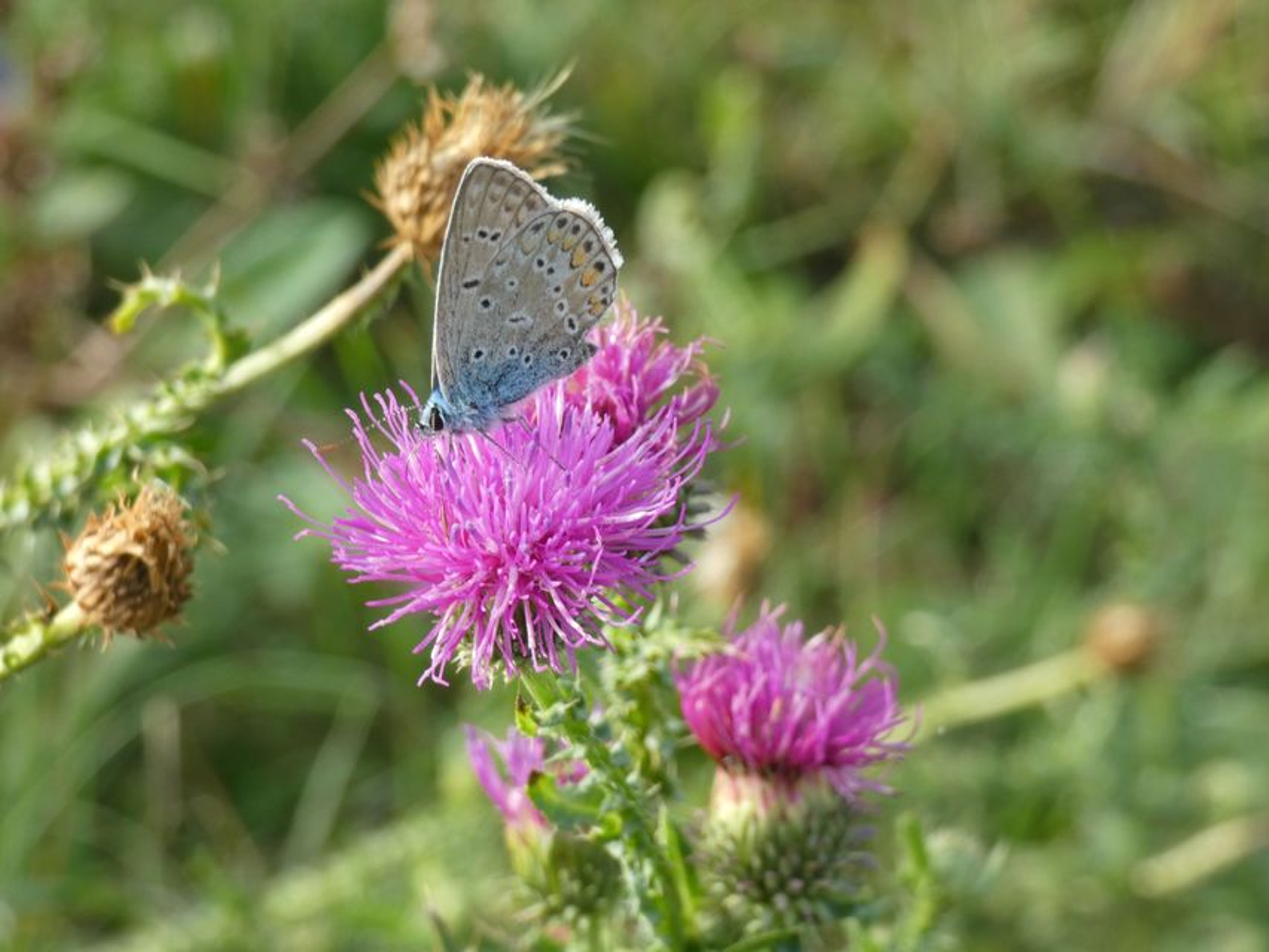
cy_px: 476
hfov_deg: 13.4
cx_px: 634
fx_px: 5390
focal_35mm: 147
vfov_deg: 10.1
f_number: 5.4
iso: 160
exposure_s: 1/80
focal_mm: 26.3
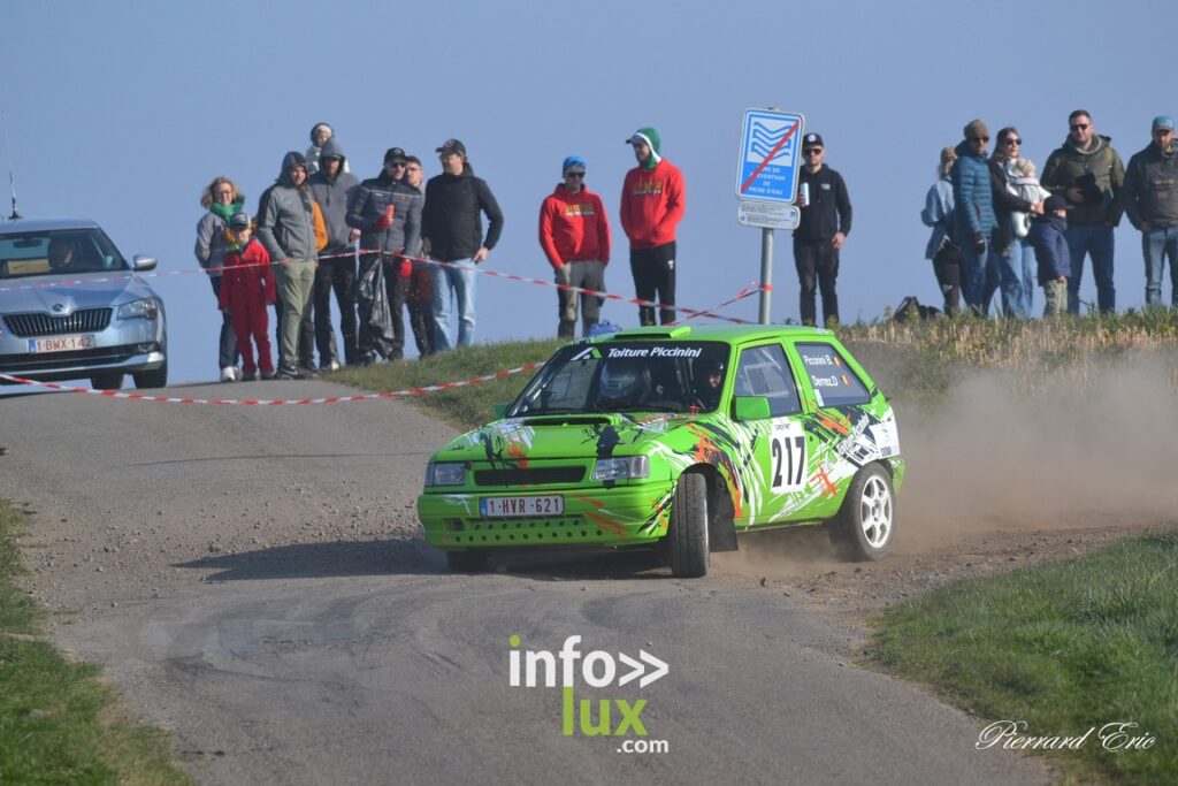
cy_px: 393
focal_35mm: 435
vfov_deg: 3.2
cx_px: 589
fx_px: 14235
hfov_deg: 4.7
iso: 400
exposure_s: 1/1600
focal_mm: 290
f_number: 6.3
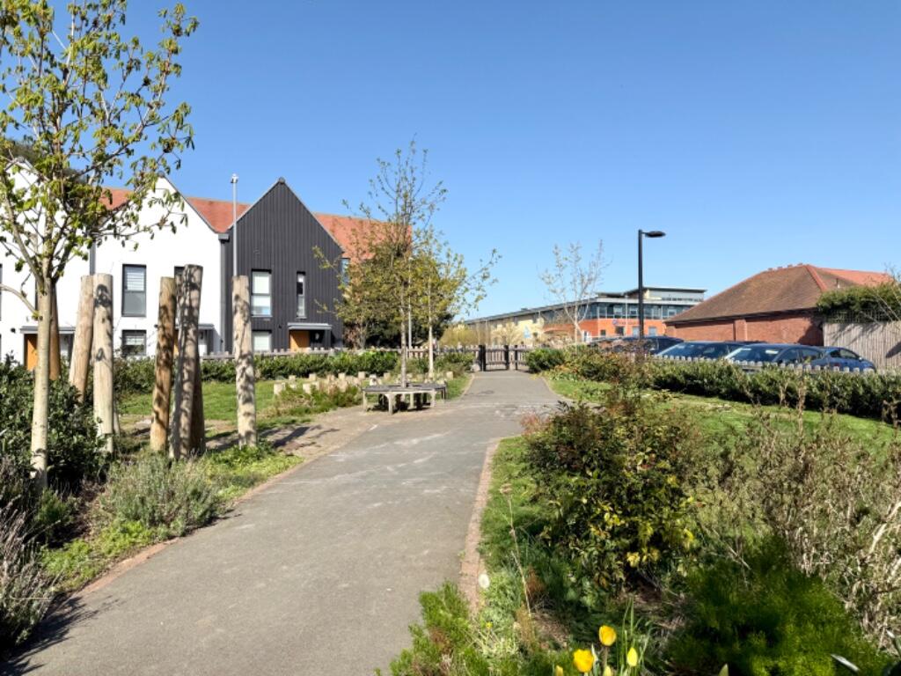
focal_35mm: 24
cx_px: 450
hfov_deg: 71.6
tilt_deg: +4.0
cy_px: 338
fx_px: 625
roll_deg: +0.9
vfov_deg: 56.8
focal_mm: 6.76
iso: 80
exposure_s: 1/4673
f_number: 1.78
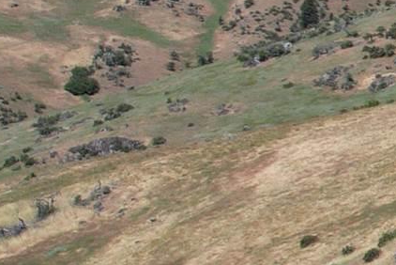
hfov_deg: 10.5
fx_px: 1761
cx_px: 1040
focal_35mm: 160
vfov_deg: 8.6
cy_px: 206
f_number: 2.8
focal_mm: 8.38
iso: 100
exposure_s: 1/2500
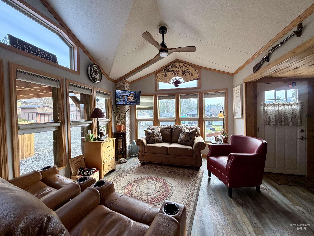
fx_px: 127
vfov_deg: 85.7
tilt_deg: -1.3
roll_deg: +0.4
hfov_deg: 102.1
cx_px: 157
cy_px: 118
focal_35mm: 14
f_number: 2.2
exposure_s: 1/120
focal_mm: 2.22
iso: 160
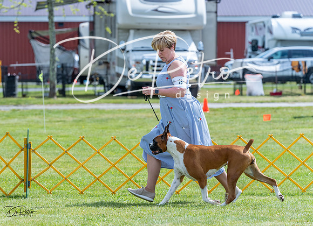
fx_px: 1730
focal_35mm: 194
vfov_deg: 7.5
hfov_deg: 10.3
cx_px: 127
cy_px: 118
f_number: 5
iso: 400
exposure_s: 1/1600
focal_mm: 154
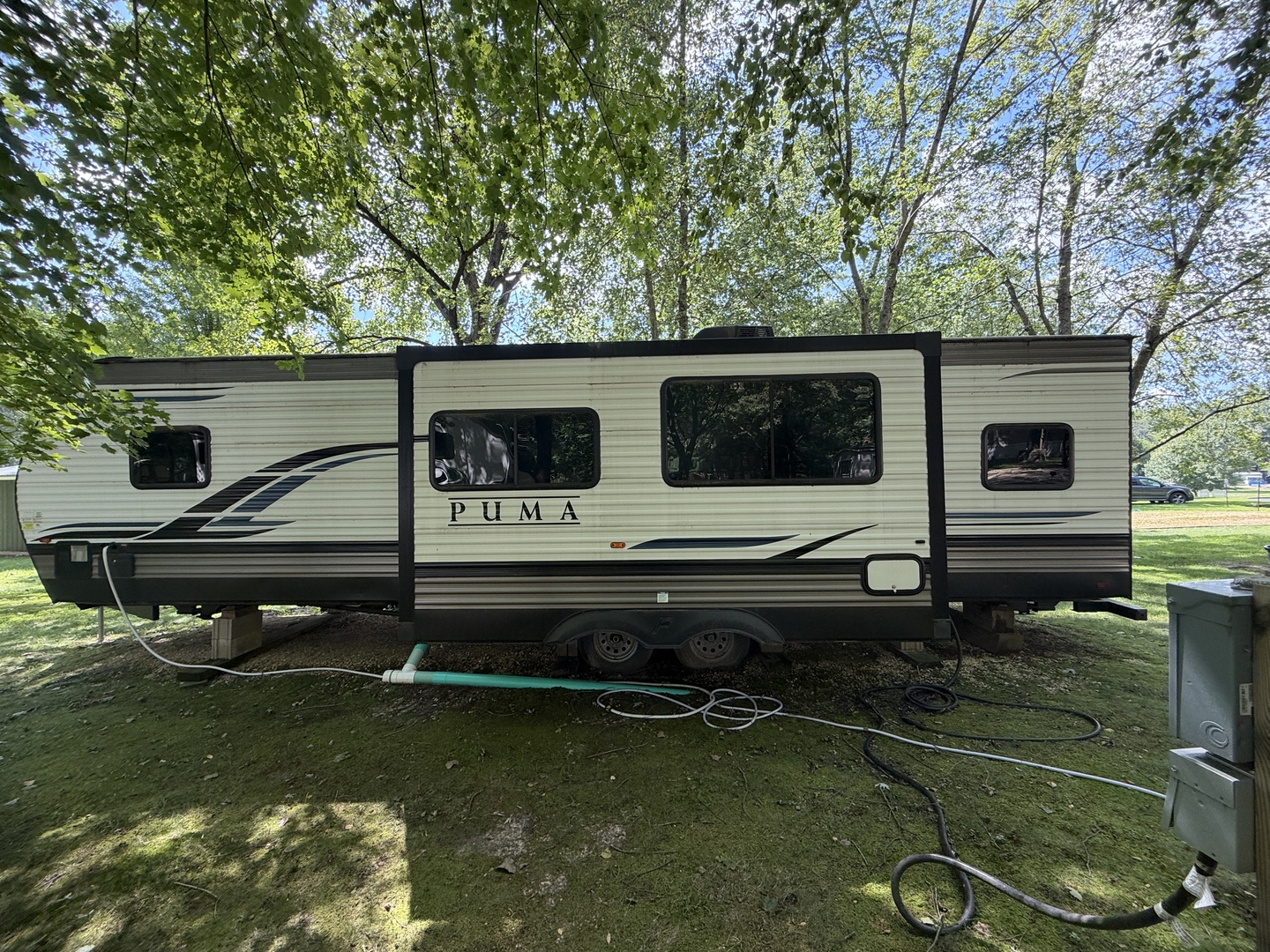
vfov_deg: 85.7
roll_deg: +0.0
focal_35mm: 14
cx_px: 635
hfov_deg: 102.1
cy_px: 476
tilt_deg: +0.3
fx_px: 514
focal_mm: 2.22
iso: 50
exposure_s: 1/121
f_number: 2.2
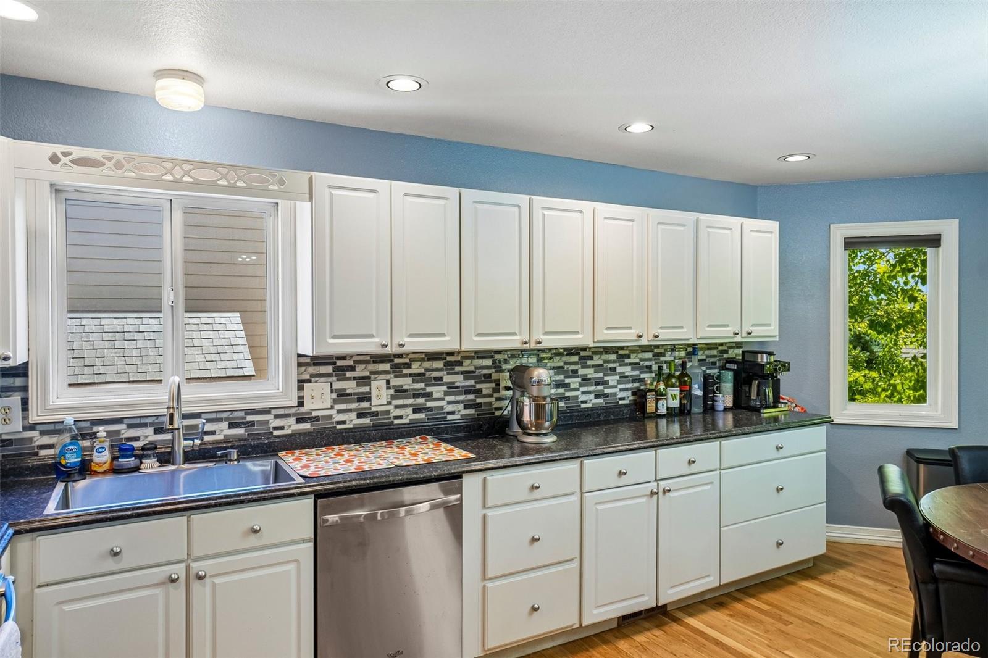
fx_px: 617
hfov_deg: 77.3
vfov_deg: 56.1
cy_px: 329
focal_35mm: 22
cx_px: 494
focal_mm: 15
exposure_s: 1/25
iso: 400
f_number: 8
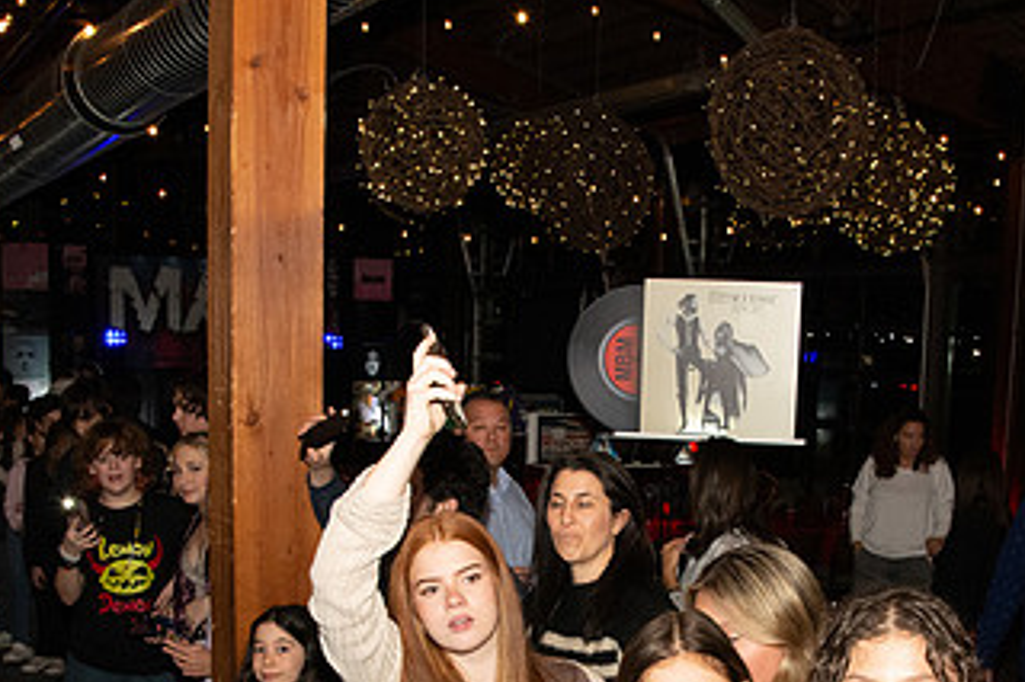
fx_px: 1394
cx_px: 605
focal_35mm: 49
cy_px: 584
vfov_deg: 26.8
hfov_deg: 40.2
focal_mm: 18
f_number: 9
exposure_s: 1/160
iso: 4000
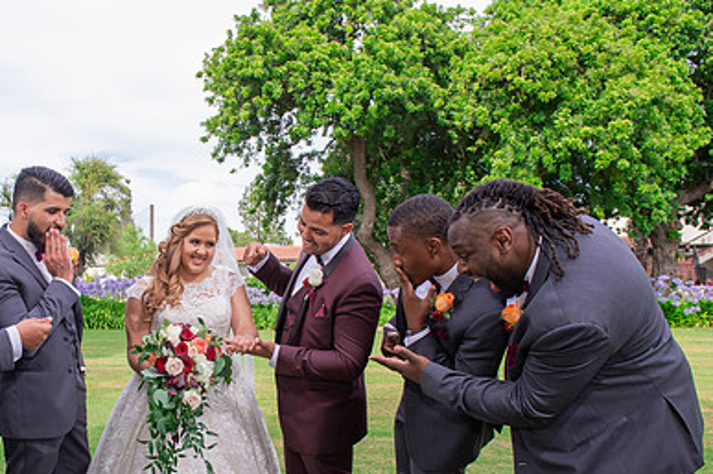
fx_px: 712
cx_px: 208
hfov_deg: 51.6
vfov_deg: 36.4
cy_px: 321
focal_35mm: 36
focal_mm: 24
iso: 400
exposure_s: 1/250
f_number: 7.1
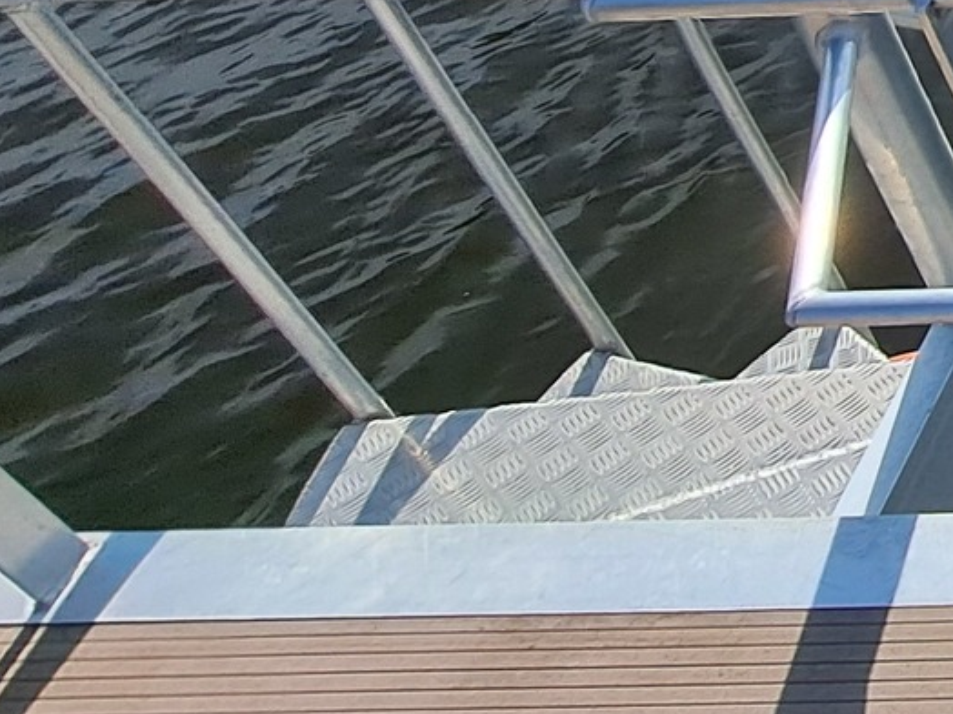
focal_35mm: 62
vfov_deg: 21.3
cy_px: -223
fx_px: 1707
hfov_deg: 18.7
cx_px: 1931
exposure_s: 1/2387
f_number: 2.2
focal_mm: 1.74
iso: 50
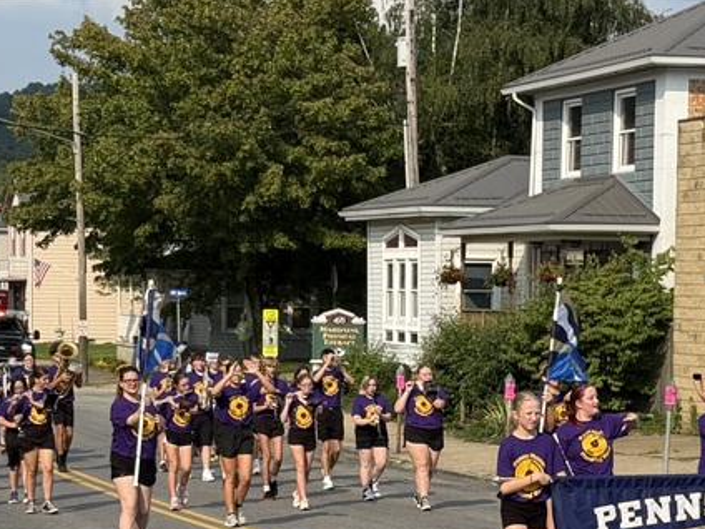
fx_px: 2362
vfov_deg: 12.7
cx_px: 431
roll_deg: -0.6
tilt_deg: -4.5
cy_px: 447
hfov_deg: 17.0
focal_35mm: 116
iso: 64
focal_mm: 6.76
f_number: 1.78
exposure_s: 1/4098
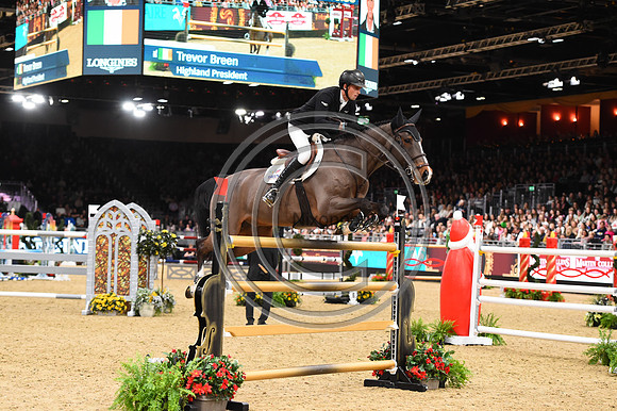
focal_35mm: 98
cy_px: 206
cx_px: 308
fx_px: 1679
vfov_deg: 13.9
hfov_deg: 20.8
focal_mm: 98
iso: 5000
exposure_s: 1/800
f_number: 3.5
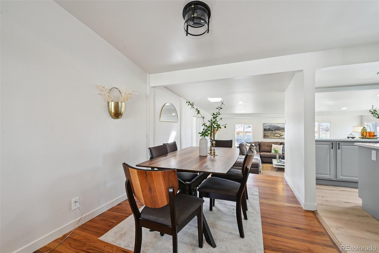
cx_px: 190
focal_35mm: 16
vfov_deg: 75.5
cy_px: 126
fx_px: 163
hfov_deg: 98.6
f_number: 10
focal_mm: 15.5
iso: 400
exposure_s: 1/6
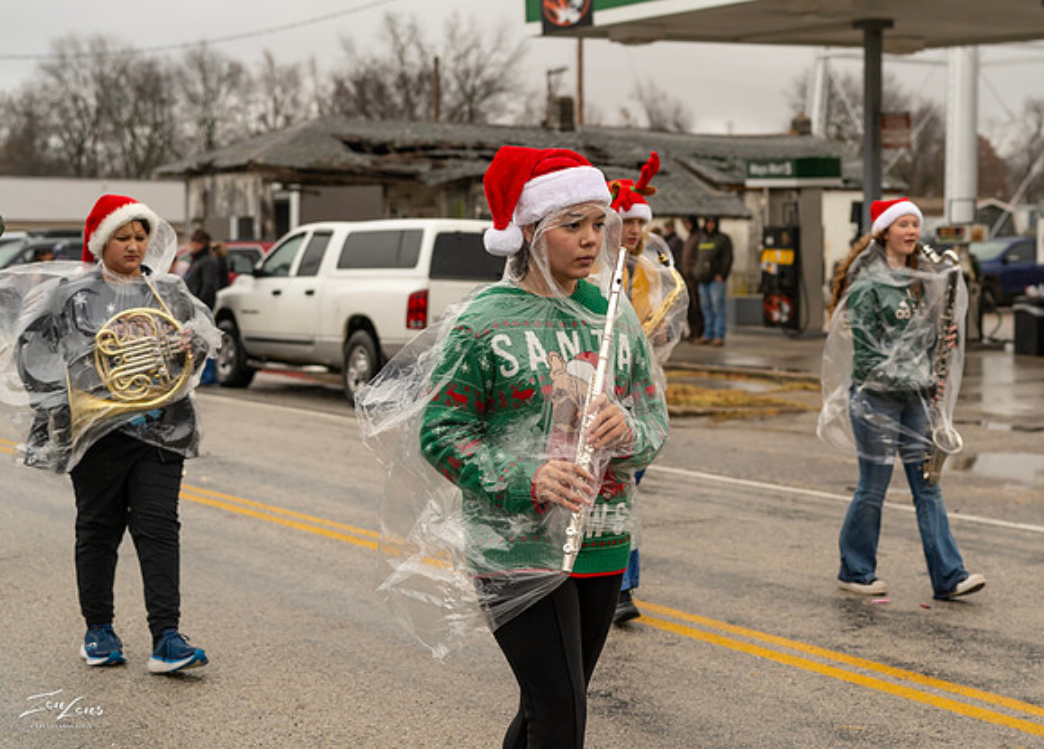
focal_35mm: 64
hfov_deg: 30.5
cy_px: 311
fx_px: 1906
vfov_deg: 22.2
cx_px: 672
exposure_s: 1/640
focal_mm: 44
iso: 200
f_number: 2.8
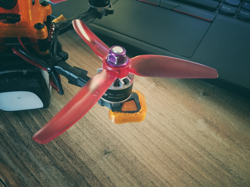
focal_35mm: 29
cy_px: 94
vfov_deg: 48.2
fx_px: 209
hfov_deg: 61.7
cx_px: 125
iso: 160
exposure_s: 1/8
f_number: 2.2
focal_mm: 4.15
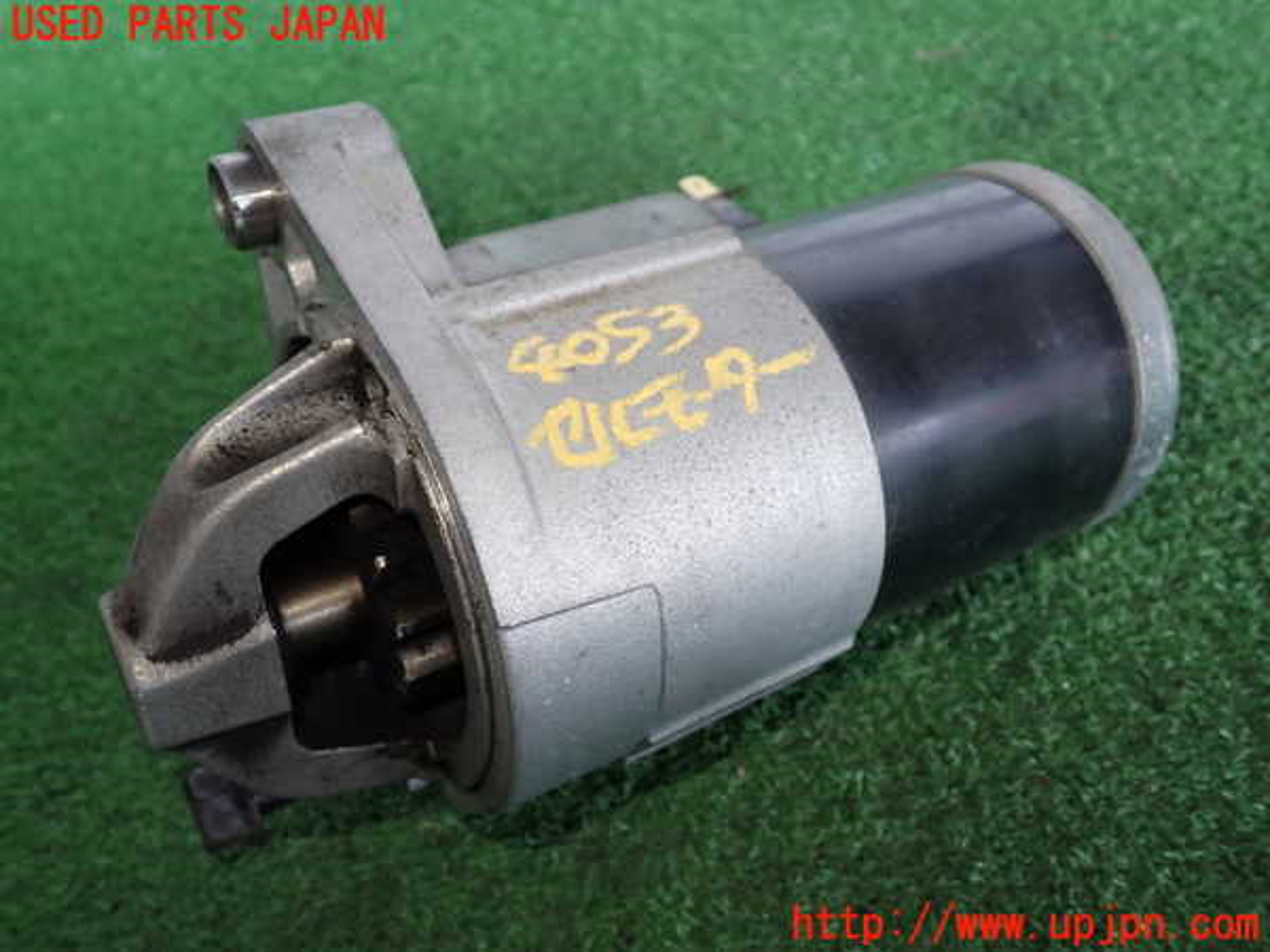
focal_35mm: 32
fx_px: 1174
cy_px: 476
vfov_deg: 44.2
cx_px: 635
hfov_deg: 56.8
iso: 200
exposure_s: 1/50
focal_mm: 5.79
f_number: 2.4
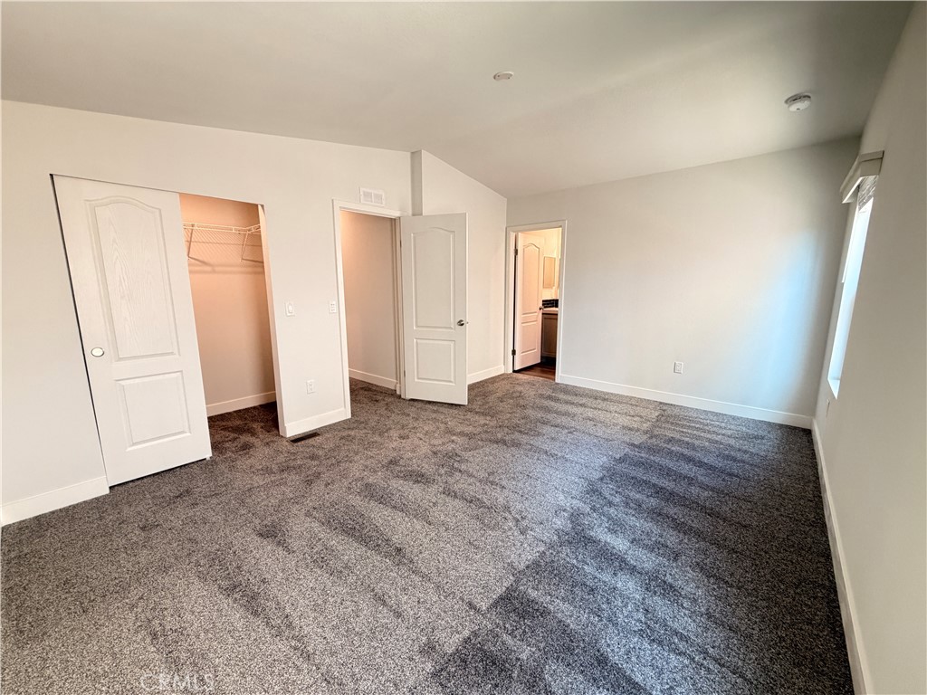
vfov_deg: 85.7
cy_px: 348
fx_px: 375
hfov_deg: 102.1
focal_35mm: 14
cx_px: 464
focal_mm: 2.22
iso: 250
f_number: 2.2
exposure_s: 1/60
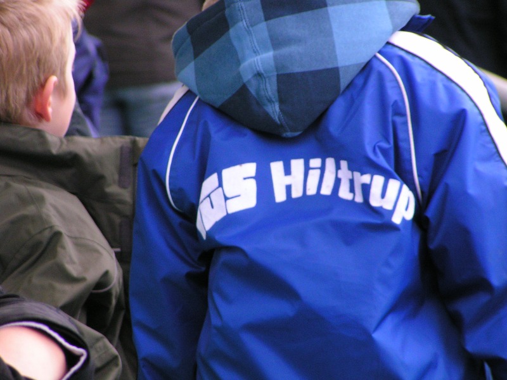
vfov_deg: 4.6
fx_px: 4775
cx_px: 254
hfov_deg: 6.1
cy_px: 190
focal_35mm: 326
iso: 200
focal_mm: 49.8
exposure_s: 1/100
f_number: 3.5
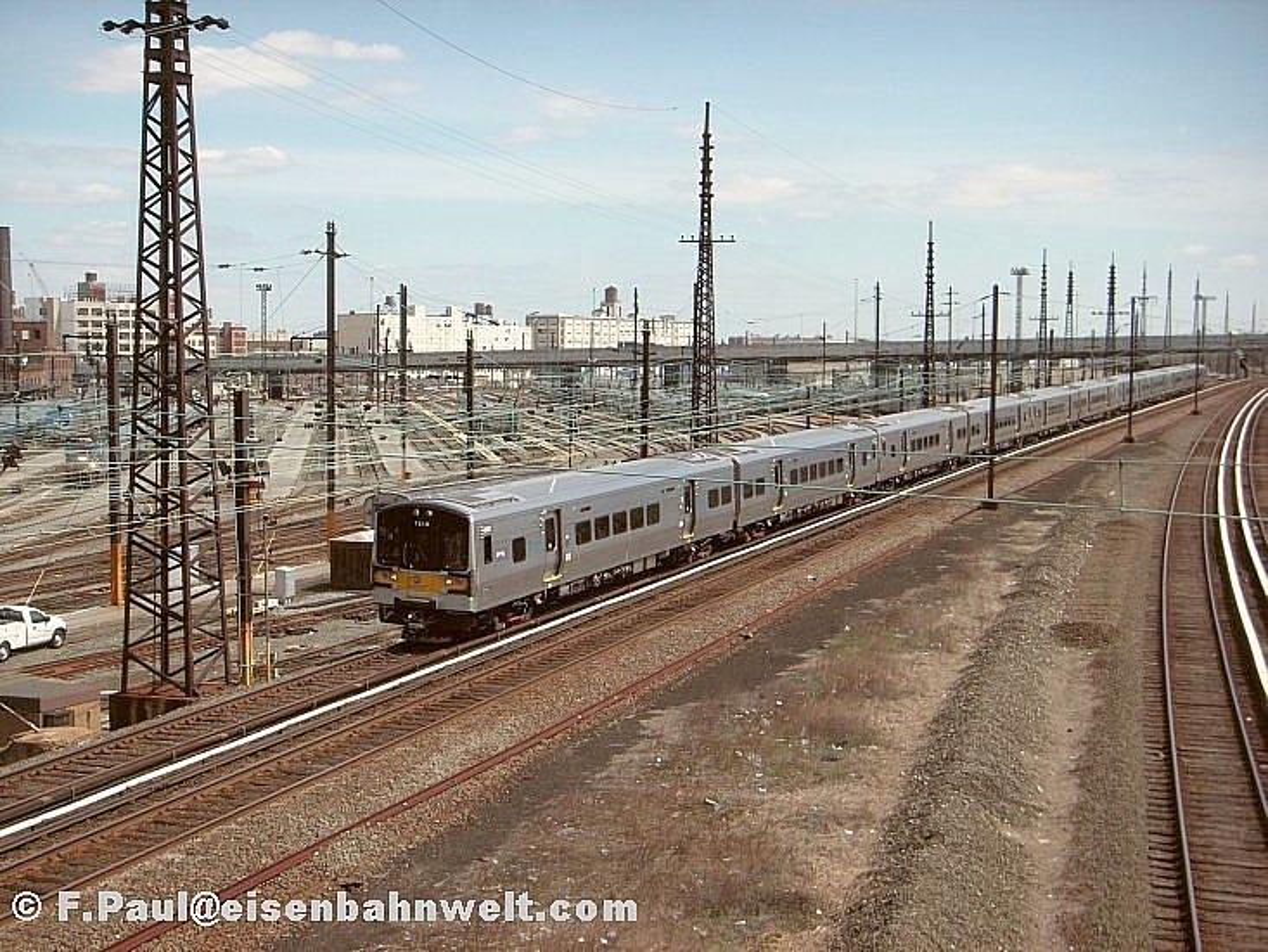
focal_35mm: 52
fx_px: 1905
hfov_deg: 36.8
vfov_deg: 28.0
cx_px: 634
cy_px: 476
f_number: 3.6
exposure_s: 1/1000
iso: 80
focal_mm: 8.6
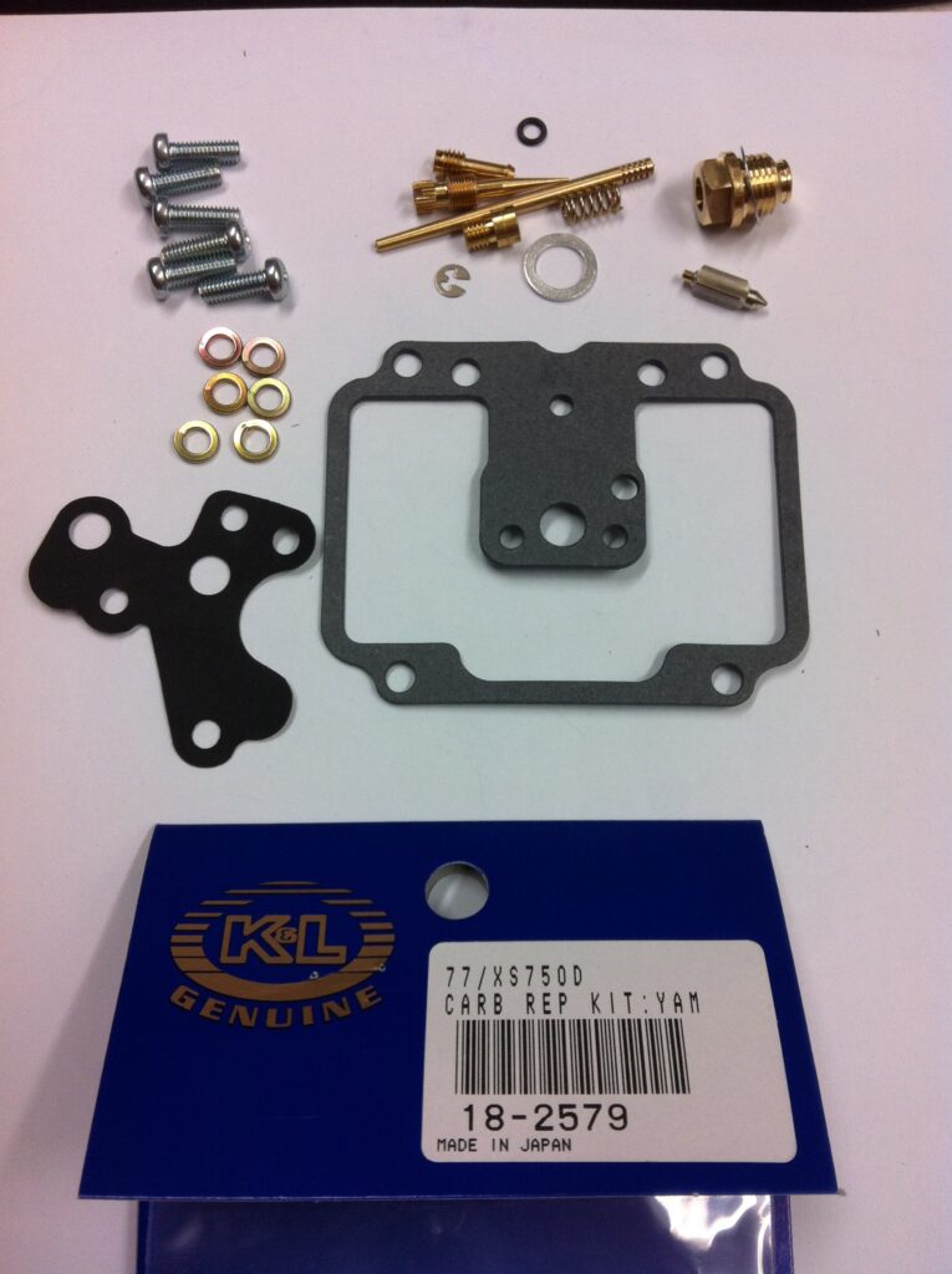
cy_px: 637
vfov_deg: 52.7
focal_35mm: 35
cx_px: 476
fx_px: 1287
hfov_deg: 40.6
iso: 80
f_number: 2.8
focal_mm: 3.85
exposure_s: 1/40
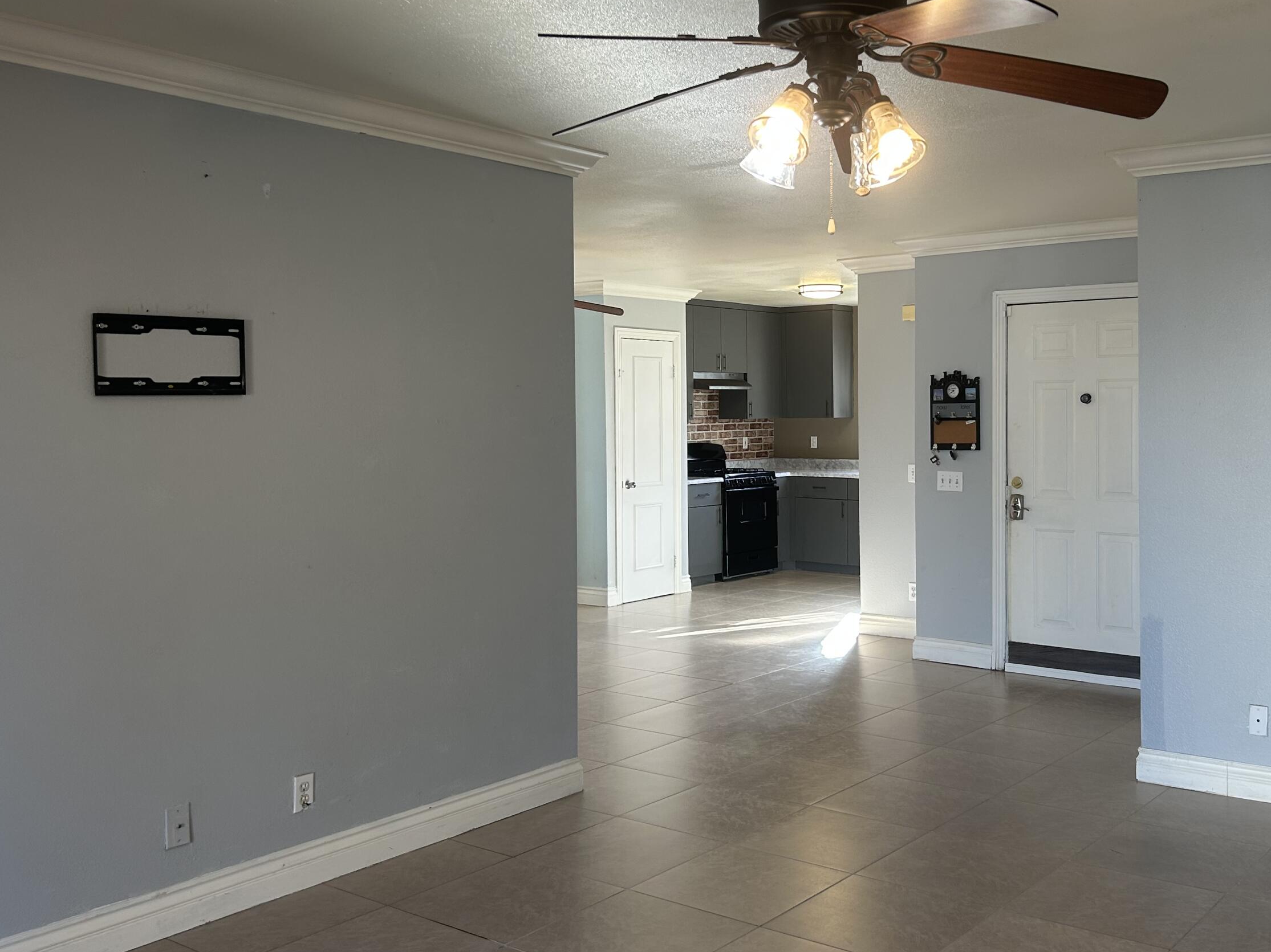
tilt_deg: -1.9
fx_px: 1285
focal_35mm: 35
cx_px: 760
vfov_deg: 40.7
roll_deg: +0.8
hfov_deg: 52.3
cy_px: 443
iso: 64
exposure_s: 1/120
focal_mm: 5.7
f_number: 1.5
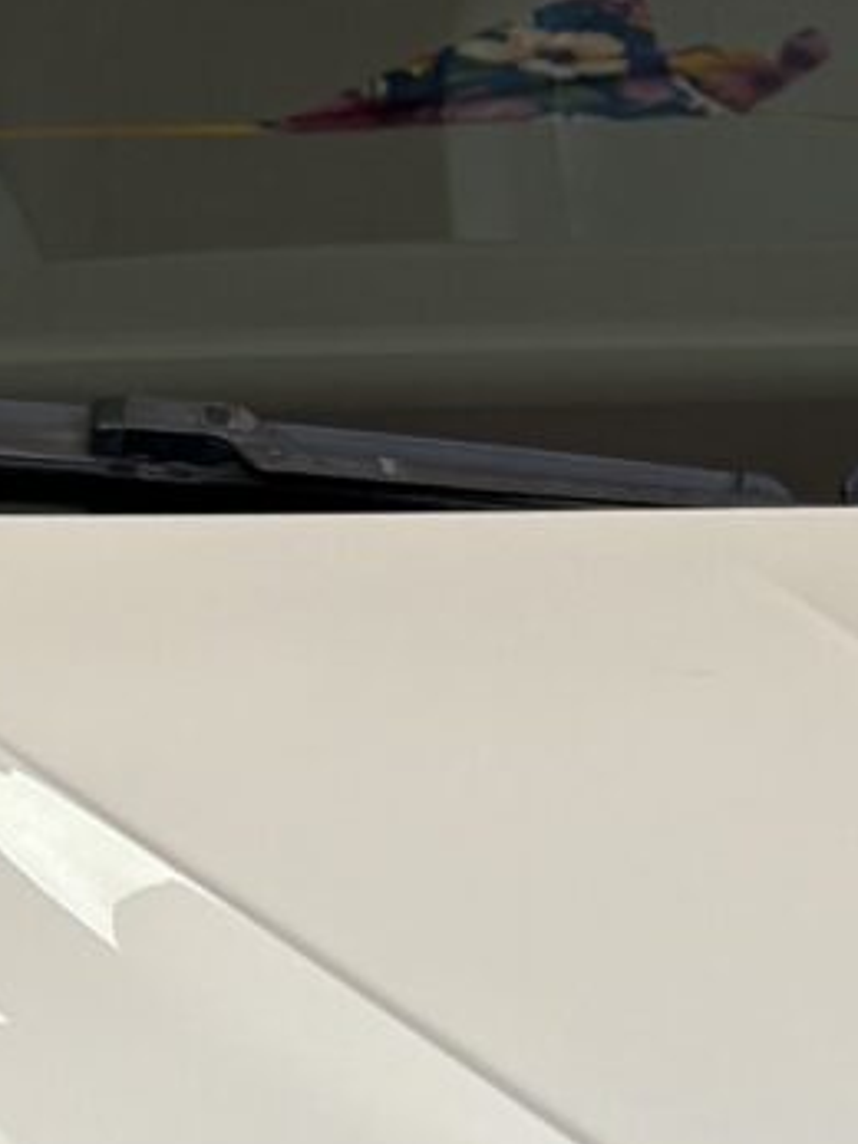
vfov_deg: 9.3
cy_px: 2618
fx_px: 6349
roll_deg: -2.6
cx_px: 1336
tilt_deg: -24.7
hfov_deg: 7.6
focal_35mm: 192
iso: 50
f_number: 1.6
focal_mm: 5.96
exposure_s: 1/535
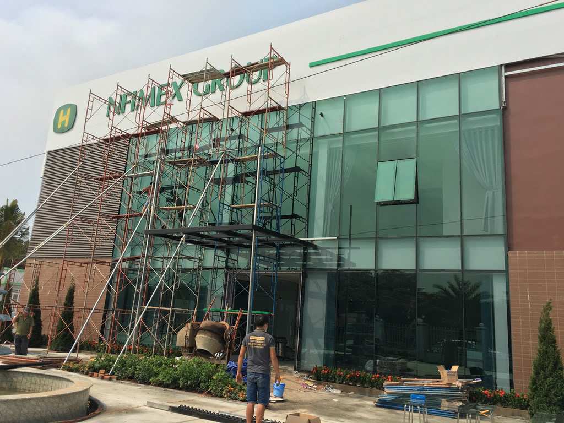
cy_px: 212
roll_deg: -3.4
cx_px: 282
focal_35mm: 29
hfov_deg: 61.7
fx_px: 472
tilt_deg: +15.6
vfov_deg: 48.2
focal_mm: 4.15
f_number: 2.2
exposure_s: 1/1326
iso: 25
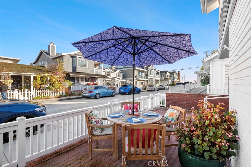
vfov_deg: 73.7
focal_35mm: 16
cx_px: 126
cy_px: 84
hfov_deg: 96.8
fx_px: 111
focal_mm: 16
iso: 200
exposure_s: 1/50
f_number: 8
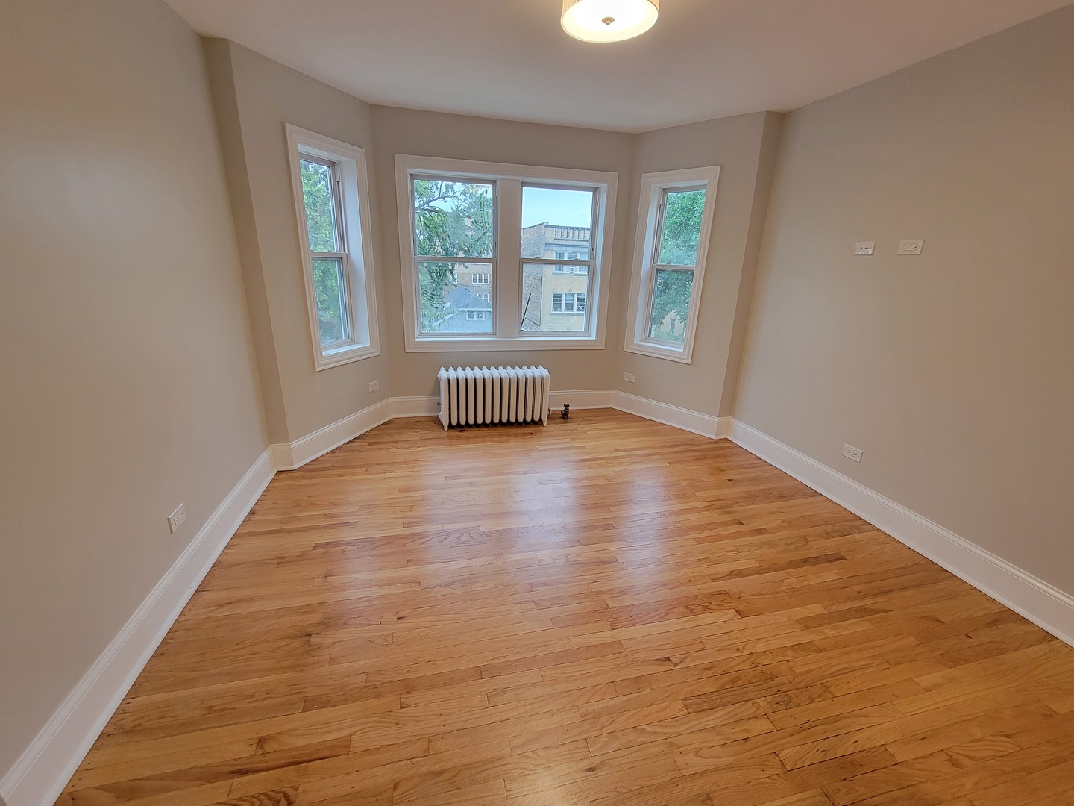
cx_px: 537
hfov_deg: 106.2
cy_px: 403
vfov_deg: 89.9
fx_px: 403
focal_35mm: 13
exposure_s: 1/60
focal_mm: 2.2
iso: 160
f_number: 2.2
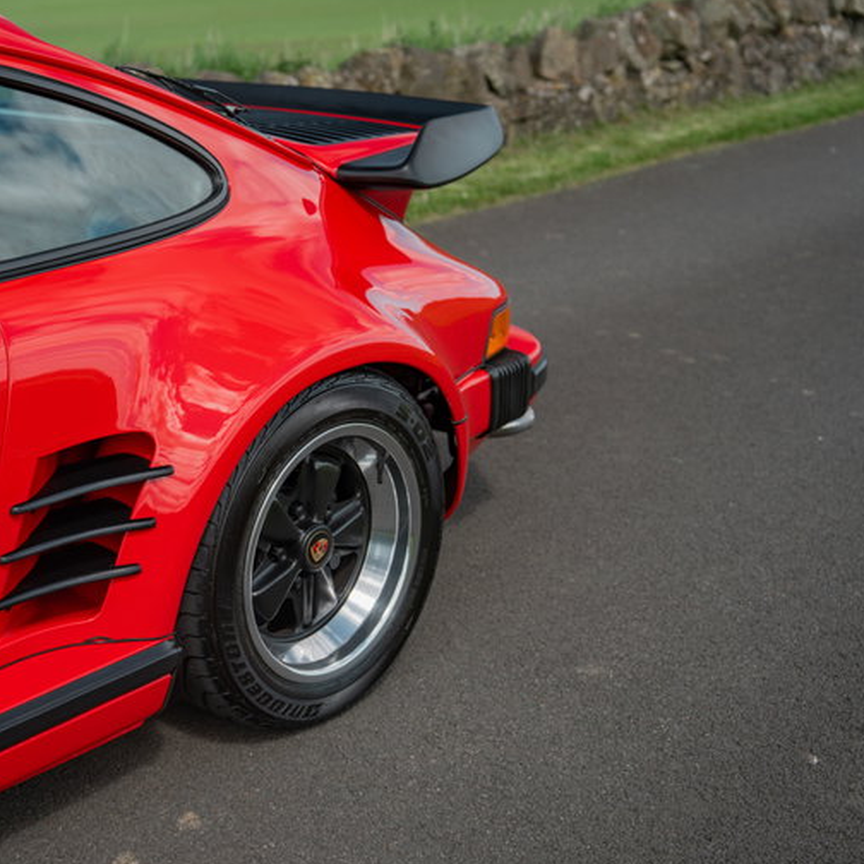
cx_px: 244
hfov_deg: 31.8
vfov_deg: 32.2
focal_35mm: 53
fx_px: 1497
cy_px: 432
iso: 100
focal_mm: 41
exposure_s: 1/1000
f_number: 2.8
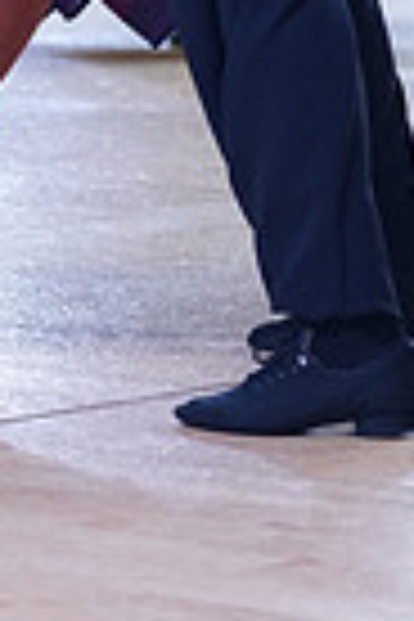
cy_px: -468
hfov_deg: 4.1
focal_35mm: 333
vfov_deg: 6.1
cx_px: 205
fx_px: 5744
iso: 800
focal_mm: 79
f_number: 2.8
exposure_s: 1/500
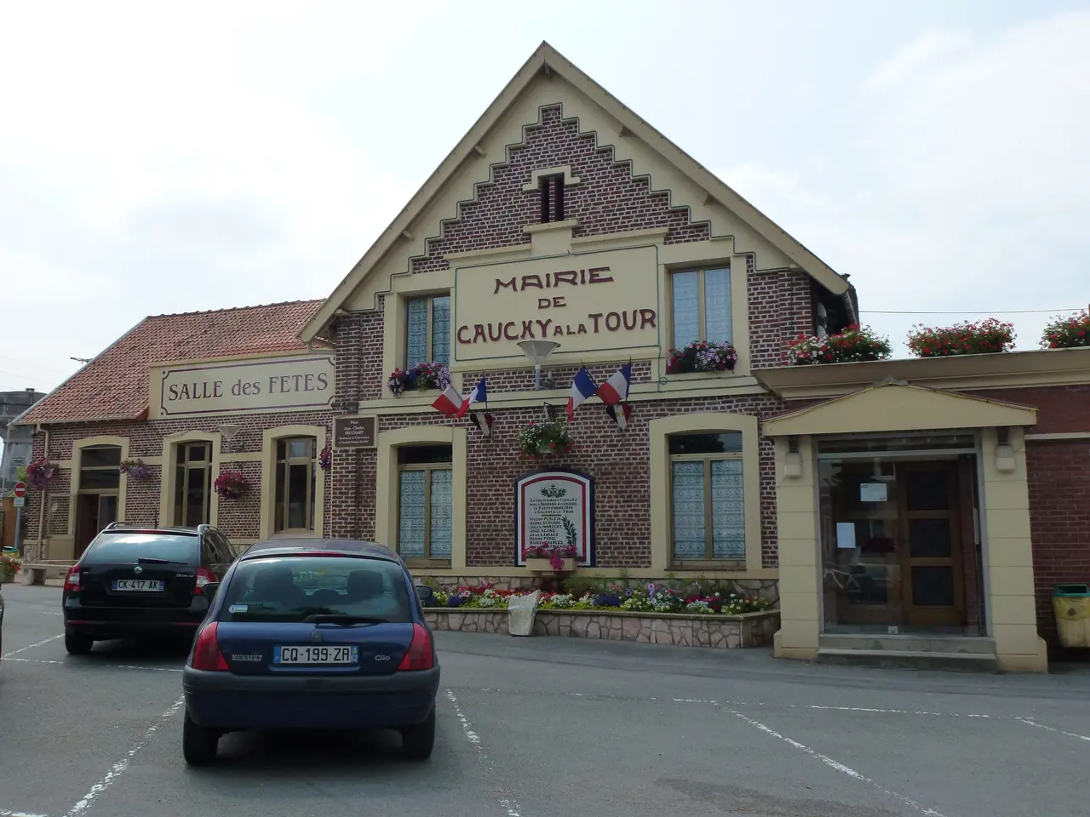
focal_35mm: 29
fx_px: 913
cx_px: 545
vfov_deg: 48.2
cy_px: 408
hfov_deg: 61.7
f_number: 4
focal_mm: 5
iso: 160
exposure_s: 1/1300
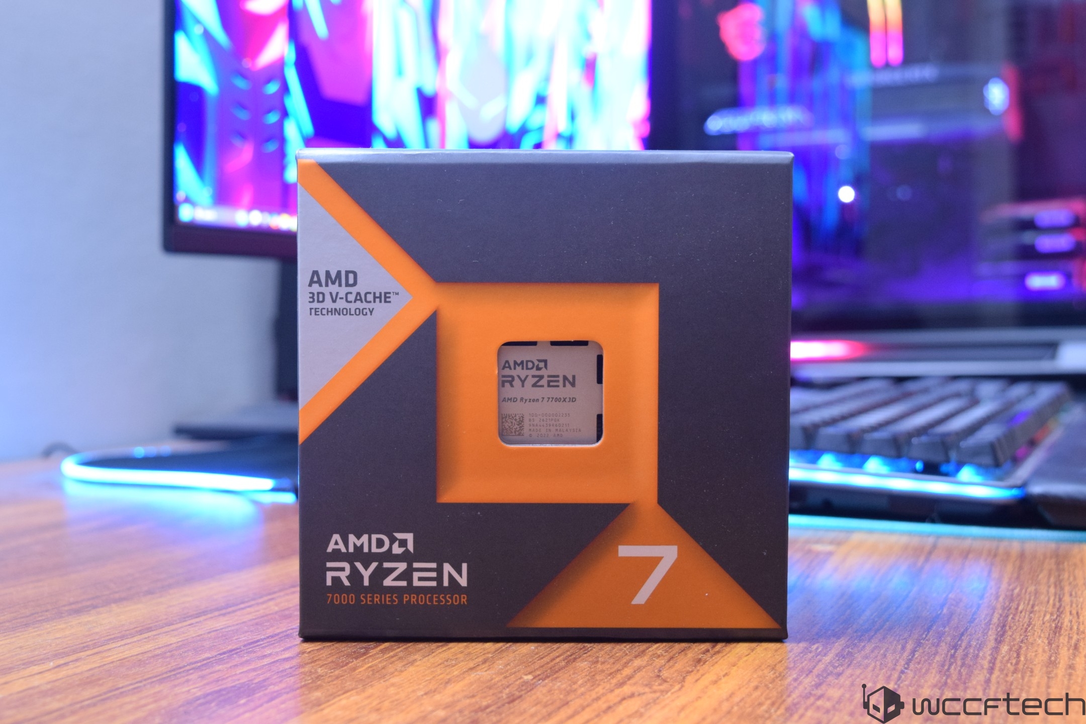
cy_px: 362
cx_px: 543
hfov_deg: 41.1
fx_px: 1448
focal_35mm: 48
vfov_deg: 28.1
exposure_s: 1/8
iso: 1600
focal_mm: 32
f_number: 7.1
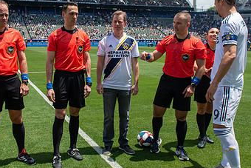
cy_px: 76
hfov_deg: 46.9
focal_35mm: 41
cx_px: 92
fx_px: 286
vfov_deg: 32.6
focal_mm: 24
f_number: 5.6
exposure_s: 1/1000
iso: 200
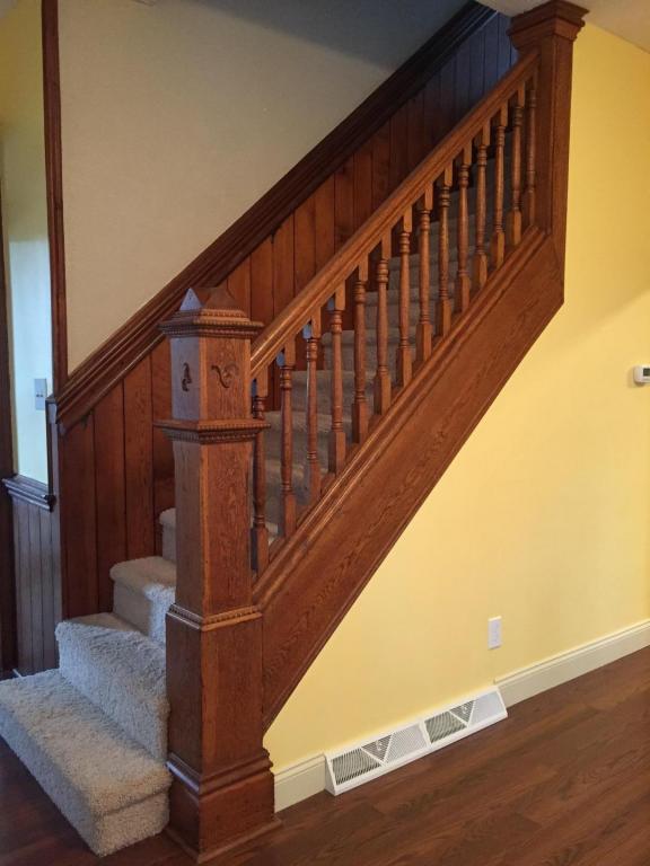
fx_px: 726
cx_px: 325
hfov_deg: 48.2
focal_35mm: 29
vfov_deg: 61.7
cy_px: 433
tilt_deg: -5.3
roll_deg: +0.4
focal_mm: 4.15
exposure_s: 1/30
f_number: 2.2
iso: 250
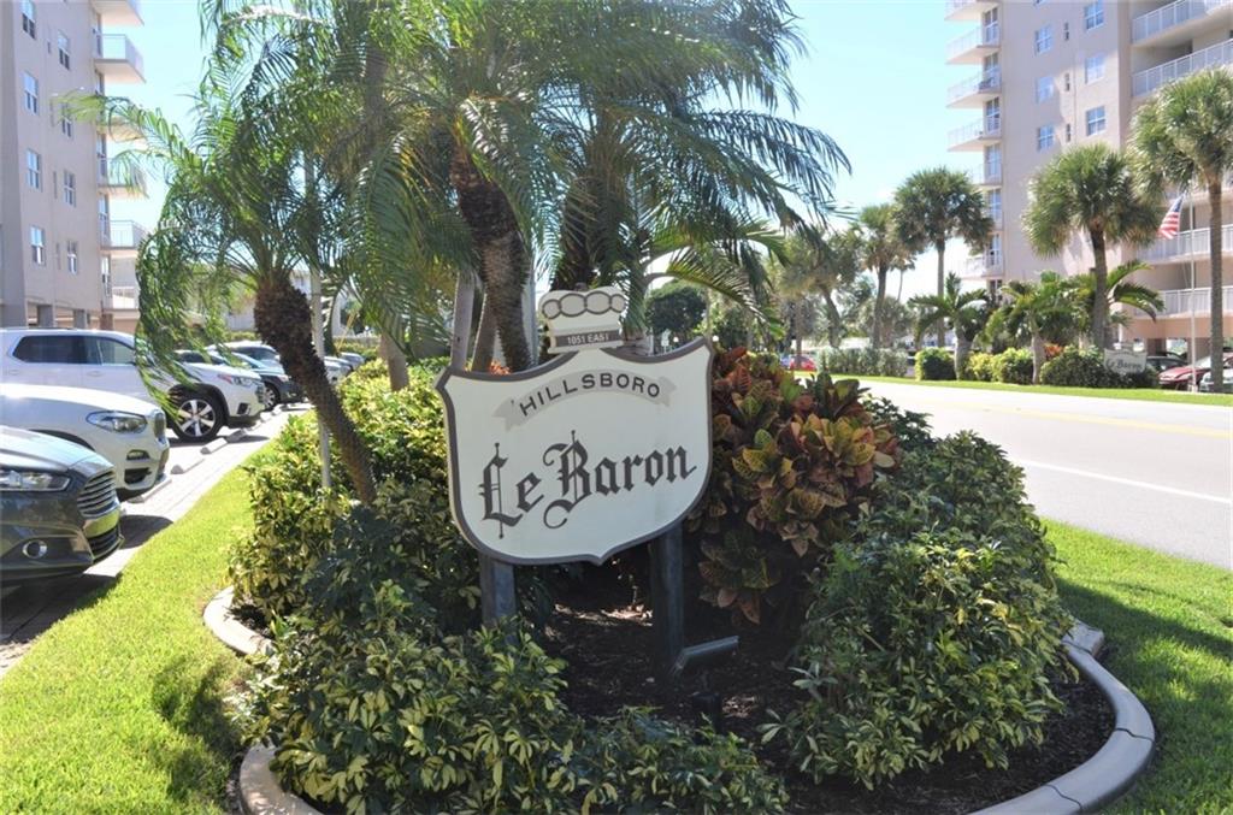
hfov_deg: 49.7
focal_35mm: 39
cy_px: 408
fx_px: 1332
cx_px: 616
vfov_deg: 34.0
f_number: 8
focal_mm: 26
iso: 200
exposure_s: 1/250
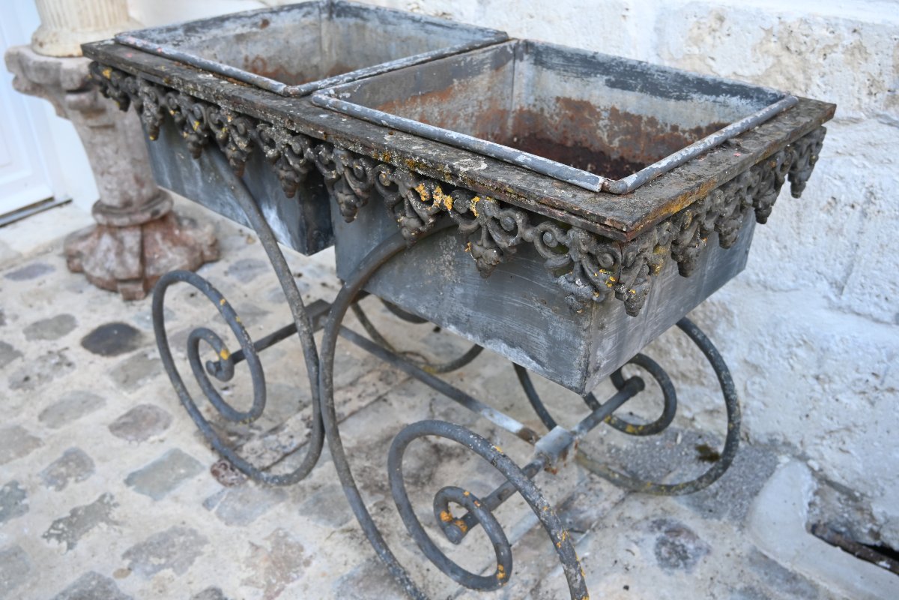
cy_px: 300
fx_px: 787
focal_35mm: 32
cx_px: 450
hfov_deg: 59.5
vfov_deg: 41.7
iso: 450
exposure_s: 1/125
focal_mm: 21
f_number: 3.5
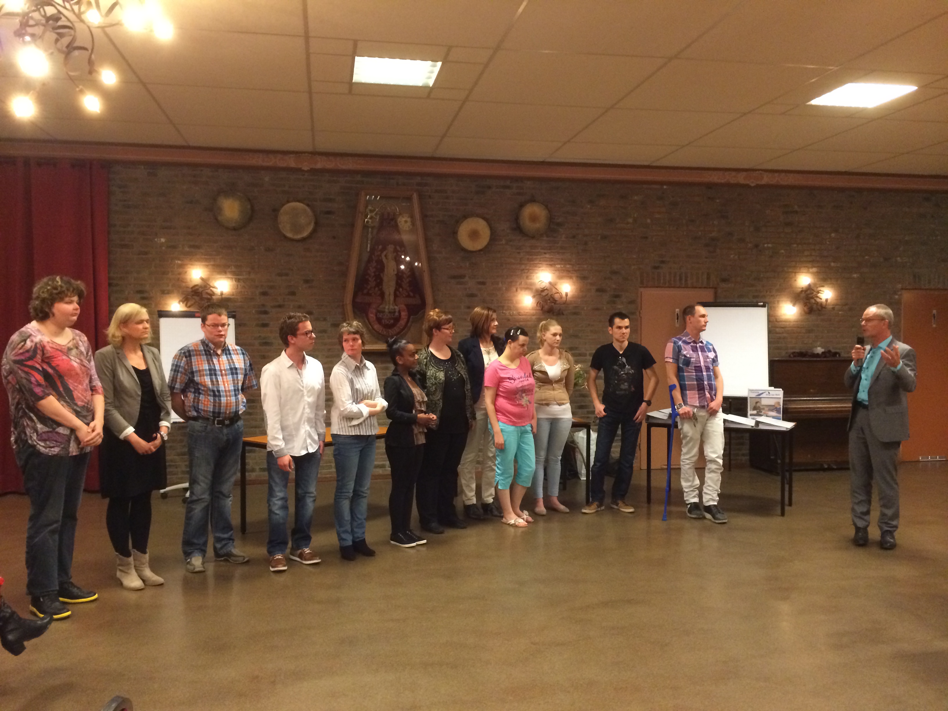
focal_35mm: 30
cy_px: 356
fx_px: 822
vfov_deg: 46.8
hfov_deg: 60.0
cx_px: 474
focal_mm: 4.12
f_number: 2.2
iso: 320
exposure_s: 1/25
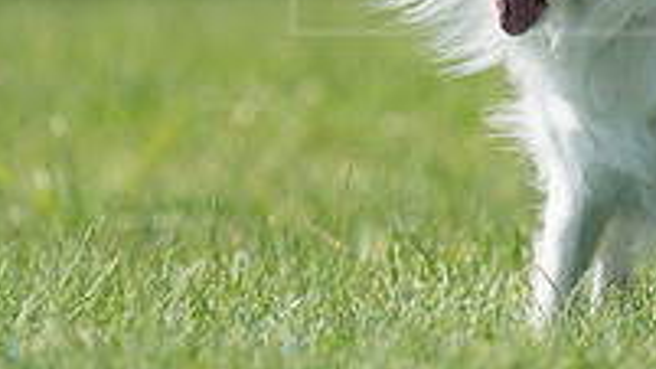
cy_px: -15
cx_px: 601
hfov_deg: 1.5
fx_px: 25549
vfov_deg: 0.8
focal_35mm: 1469
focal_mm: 485
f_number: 6.3
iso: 800
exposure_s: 1/4000
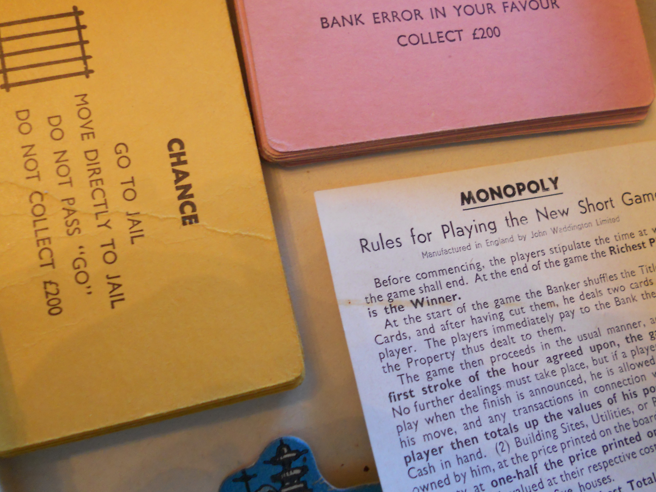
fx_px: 720
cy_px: 217
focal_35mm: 38
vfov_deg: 37.7
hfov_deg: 49.0
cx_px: 324
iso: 250
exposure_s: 1/30
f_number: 3.5
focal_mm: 5.8
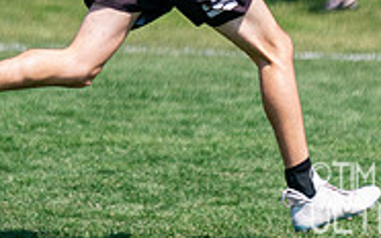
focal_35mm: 892
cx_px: 203
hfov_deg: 2.4
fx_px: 9256
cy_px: -181
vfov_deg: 1.5
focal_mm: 200
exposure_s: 1/6400
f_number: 2.8
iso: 320
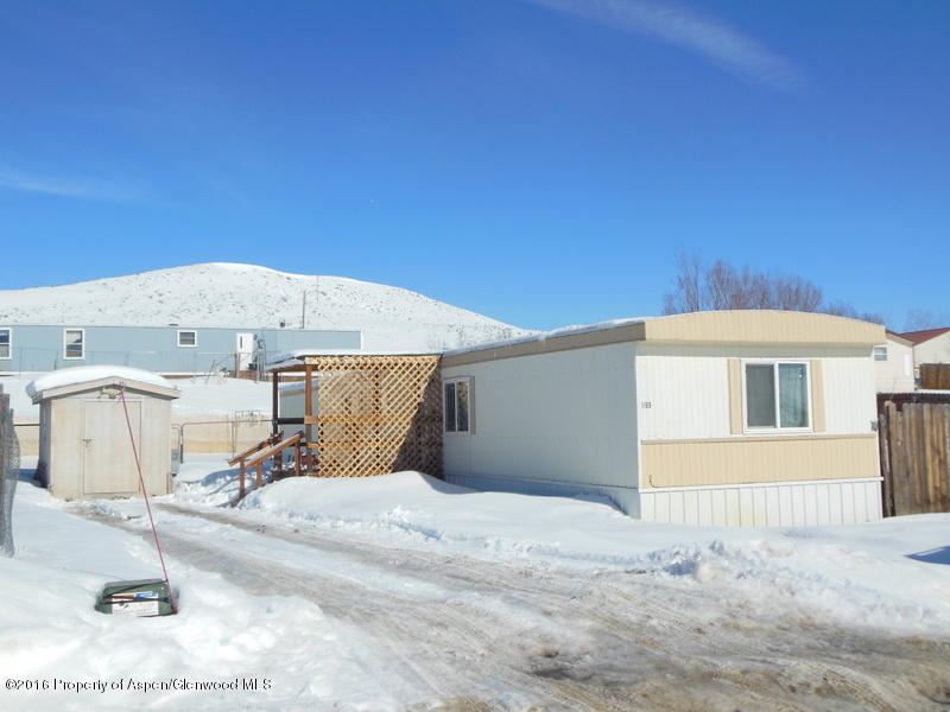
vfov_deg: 37.7
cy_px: 356
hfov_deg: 49.0
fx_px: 1043
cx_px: 475
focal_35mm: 38
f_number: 7.2
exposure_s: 1/800
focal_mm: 6.8
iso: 125
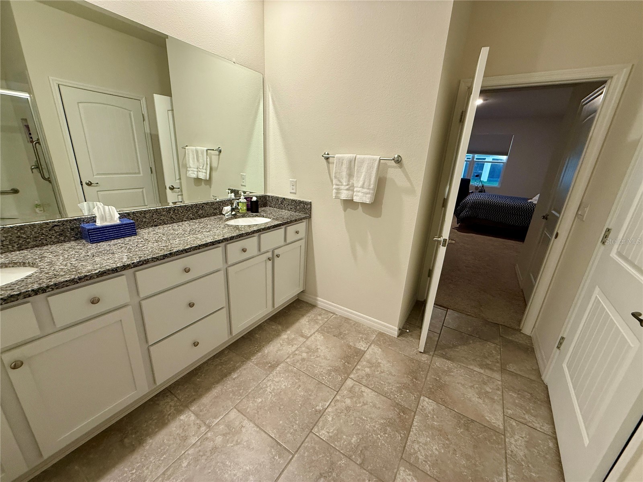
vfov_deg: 85.7
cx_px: 322
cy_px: 241
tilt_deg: -17.8
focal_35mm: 14
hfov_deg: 102.1
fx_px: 260
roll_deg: -3.3
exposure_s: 1/60
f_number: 2.2
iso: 250
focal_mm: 2.22
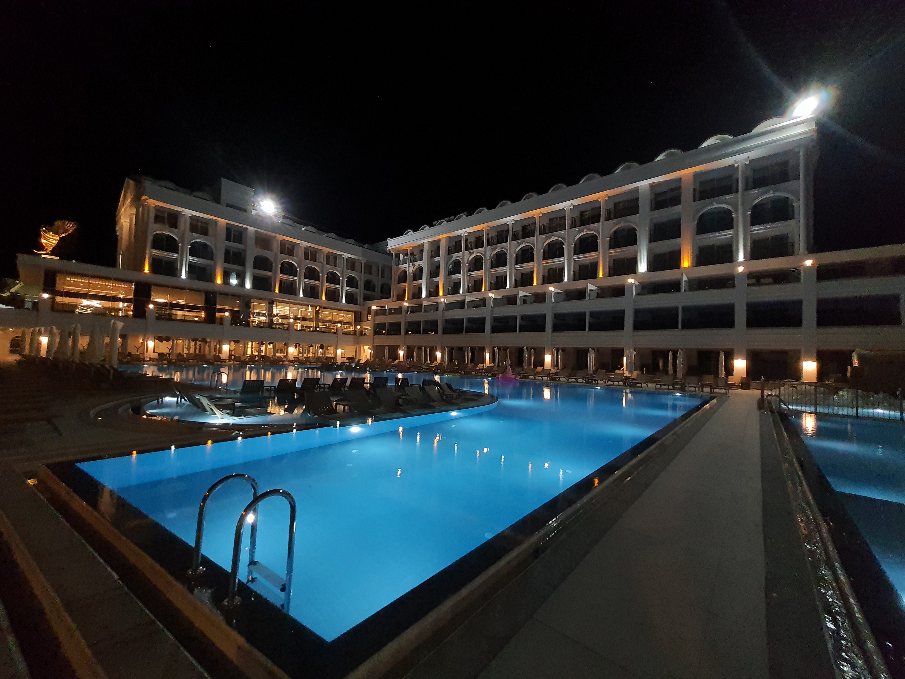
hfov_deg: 106.2
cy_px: 340
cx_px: 452
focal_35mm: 13
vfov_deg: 89.9
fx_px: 340
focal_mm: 1.74
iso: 400
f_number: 2.2
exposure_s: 1/50
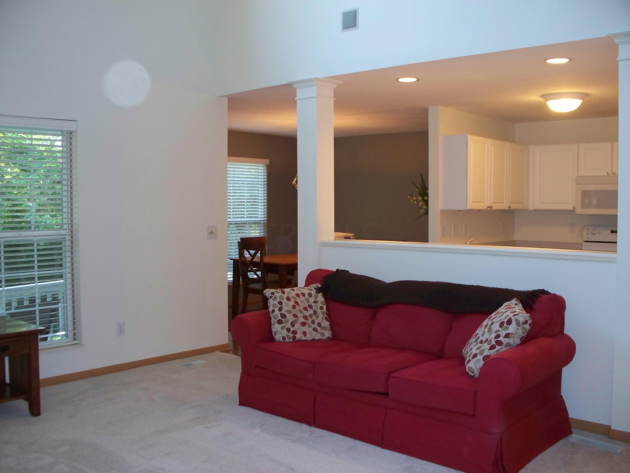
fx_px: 655
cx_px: 315
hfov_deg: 51.4
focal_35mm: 36
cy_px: 236
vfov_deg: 39.7
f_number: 2.8
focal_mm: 7.54
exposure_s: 1/40
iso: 200
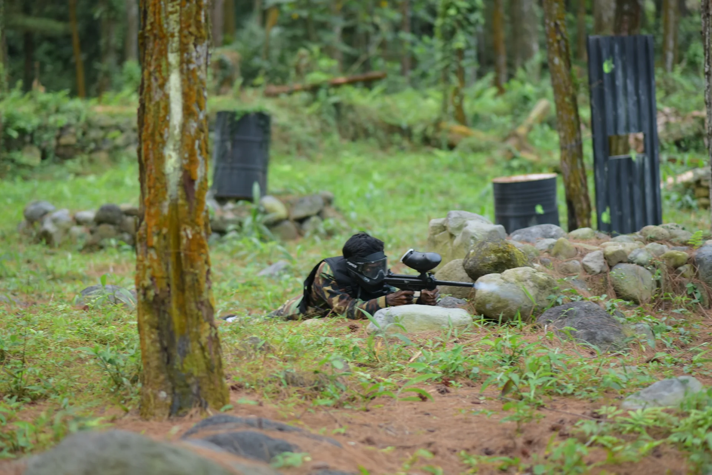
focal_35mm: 85
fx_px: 1682
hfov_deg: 23.9
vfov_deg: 16.1
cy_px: 238
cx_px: 356
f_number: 2.2
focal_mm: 85
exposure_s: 1/125
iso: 640
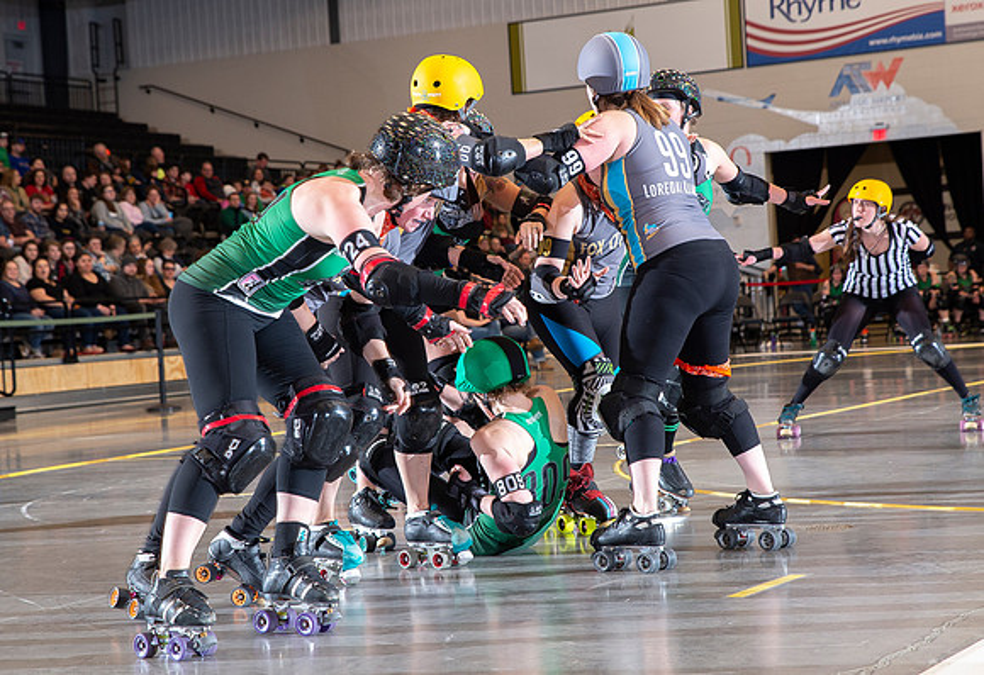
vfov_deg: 16.8
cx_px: 507
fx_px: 2291
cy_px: 306
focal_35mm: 83
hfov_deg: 24.2
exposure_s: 1/160
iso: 640
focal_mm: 70
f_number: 6.3
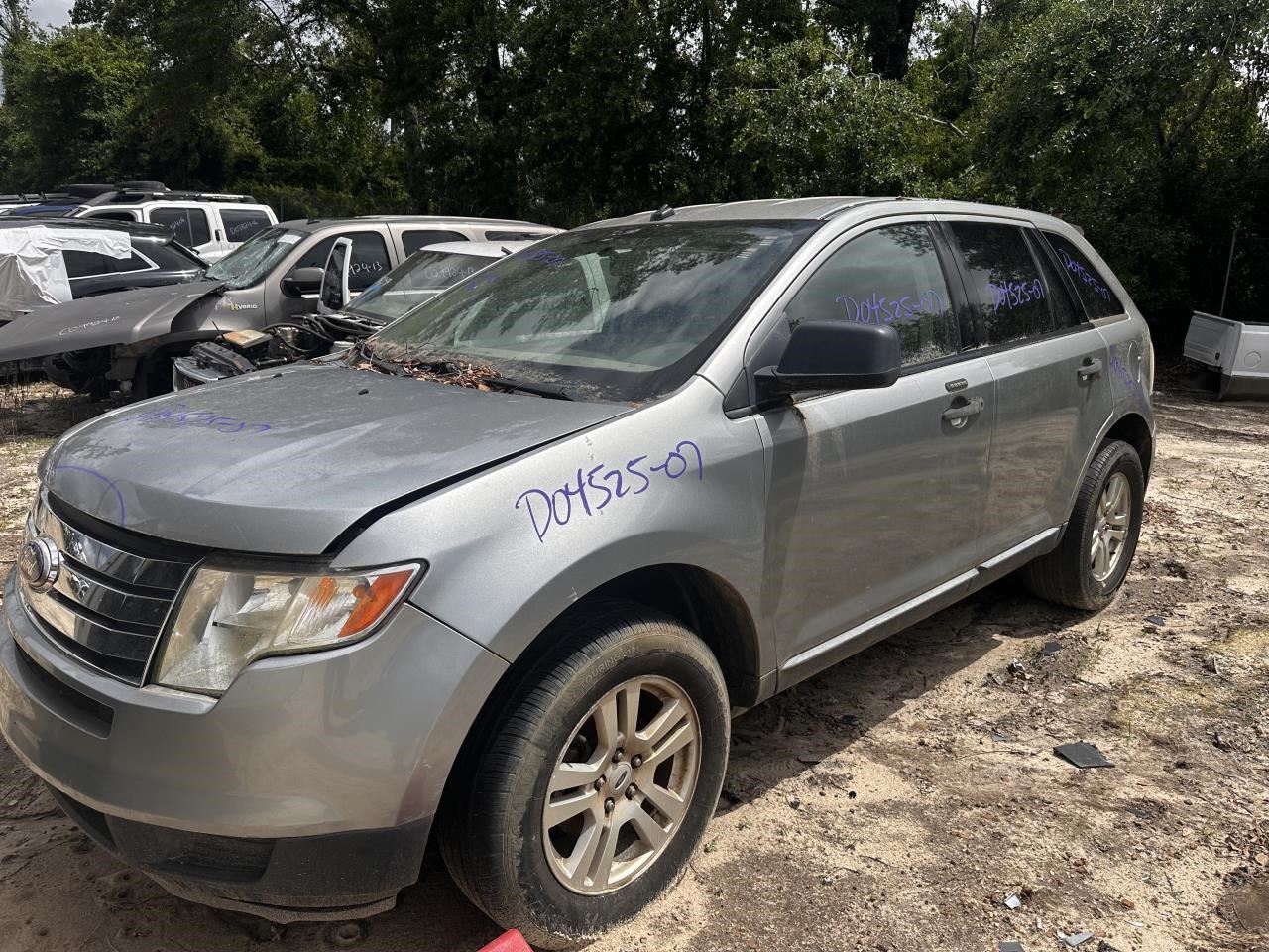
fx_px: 880
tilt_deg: -12.1
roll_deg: -3.6
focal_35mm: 24
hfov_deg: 71.6
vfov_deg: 56.8
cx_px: 634
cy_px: 476
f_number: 1.78
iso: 80
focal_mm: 6.86
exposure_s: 1/7042
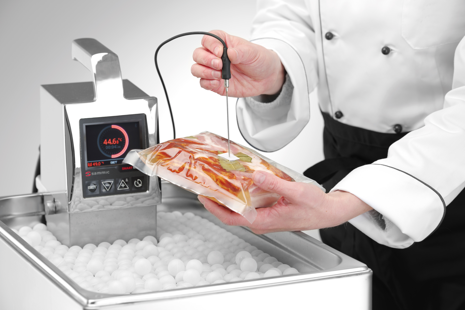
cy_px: 155
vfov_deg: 10.6
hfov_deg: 15.8
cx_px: 232
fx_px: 1680
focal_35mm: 130
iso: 100
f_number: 6.3
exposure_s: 1/80
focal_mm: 130
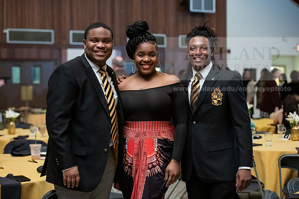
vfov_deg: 19.5
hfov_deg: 28.8
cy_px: 100
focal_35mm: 70
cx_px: 150
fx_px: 581
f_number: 3.2
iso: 8000
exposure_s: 1/160
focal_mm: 70
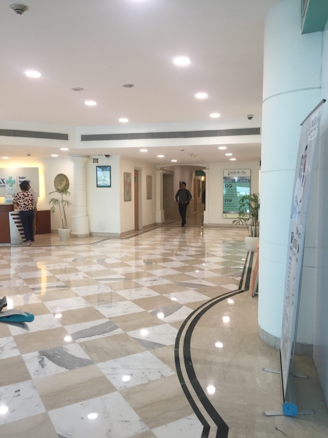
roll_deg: -0.3
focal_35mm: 29
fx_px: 366
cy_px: 219
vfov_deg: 61.7
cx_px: 164
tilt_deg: -3.9
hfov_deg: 48.2
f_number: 2.2
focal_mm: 4.15
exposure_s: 1/33
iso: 40
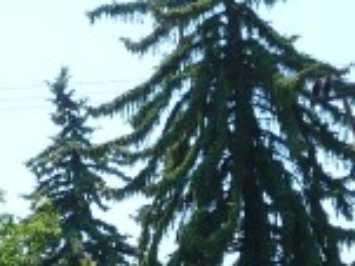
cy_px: 850
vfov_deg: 5.1
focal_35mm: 271
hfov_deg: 7.3
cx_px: -26
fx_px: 2777
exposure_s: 1/320
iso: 80
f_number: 4
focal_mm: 6.5
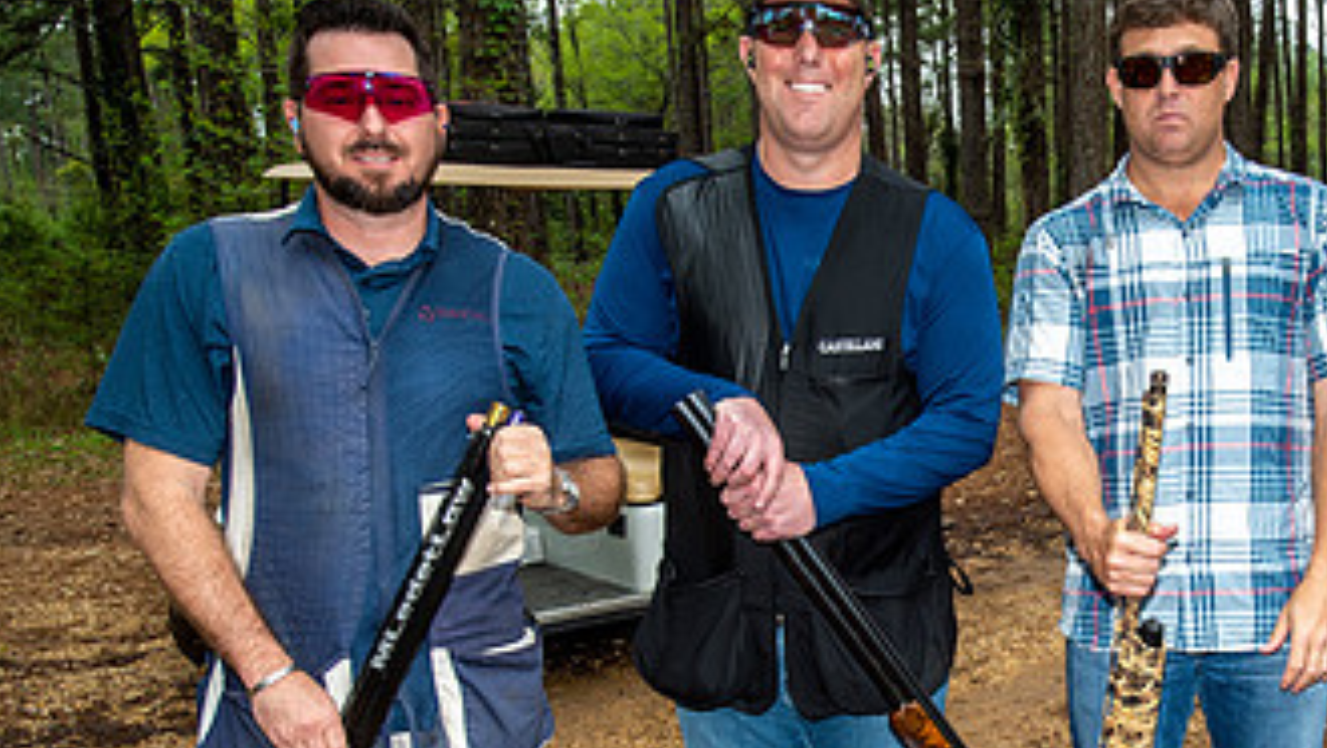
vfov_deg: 25.5
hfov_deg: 42.6
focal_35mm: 46
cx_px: 1054
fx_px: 1619
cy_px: 623
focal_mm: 25
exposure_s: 1/400
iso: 400
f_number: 6.3
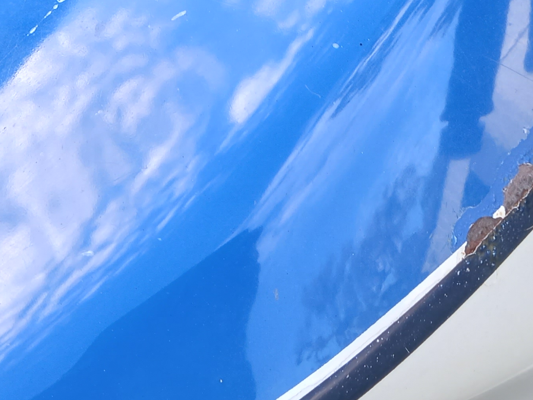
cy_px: 13
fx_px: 1140
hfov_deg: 26.2
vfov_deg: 19.4
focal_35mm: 74
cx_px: 186
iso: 40
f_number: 2
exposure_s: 1/60
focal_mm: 4.6
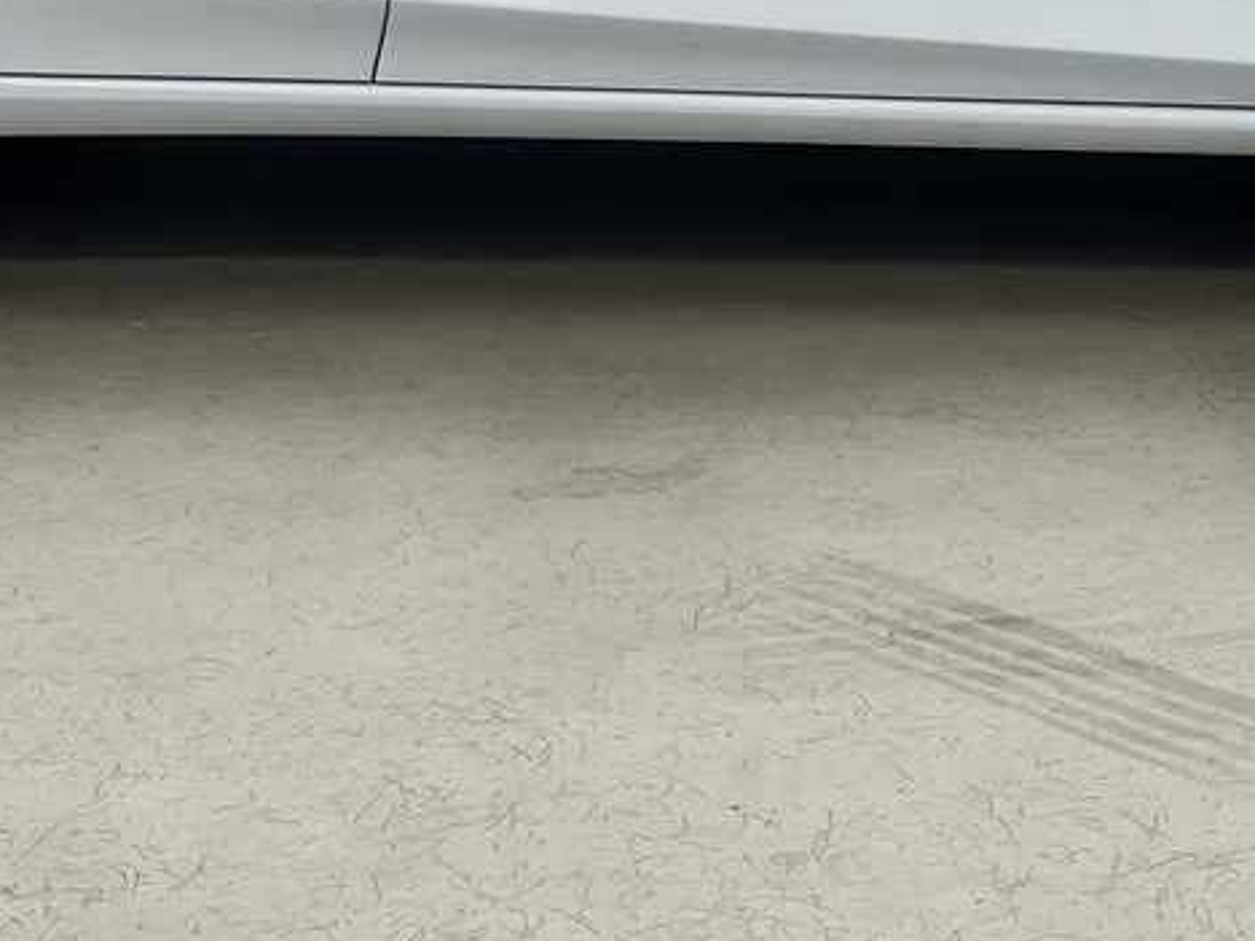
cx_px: 721
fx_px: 2900
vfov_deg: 16.7
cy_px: -496
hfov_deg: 24.4
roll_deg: +1.6
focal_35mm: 80
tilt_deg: -4.8
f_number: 1.6
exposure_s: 1/100
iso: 40
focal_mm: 5.1
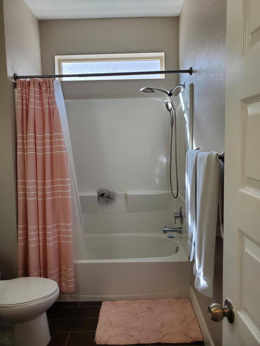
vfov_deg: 67.3
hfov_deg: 53.1
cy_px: 173
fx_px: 260
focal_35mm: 26
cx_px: 130
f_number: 2.4
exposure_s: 1/120
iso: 100
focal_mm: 4.3
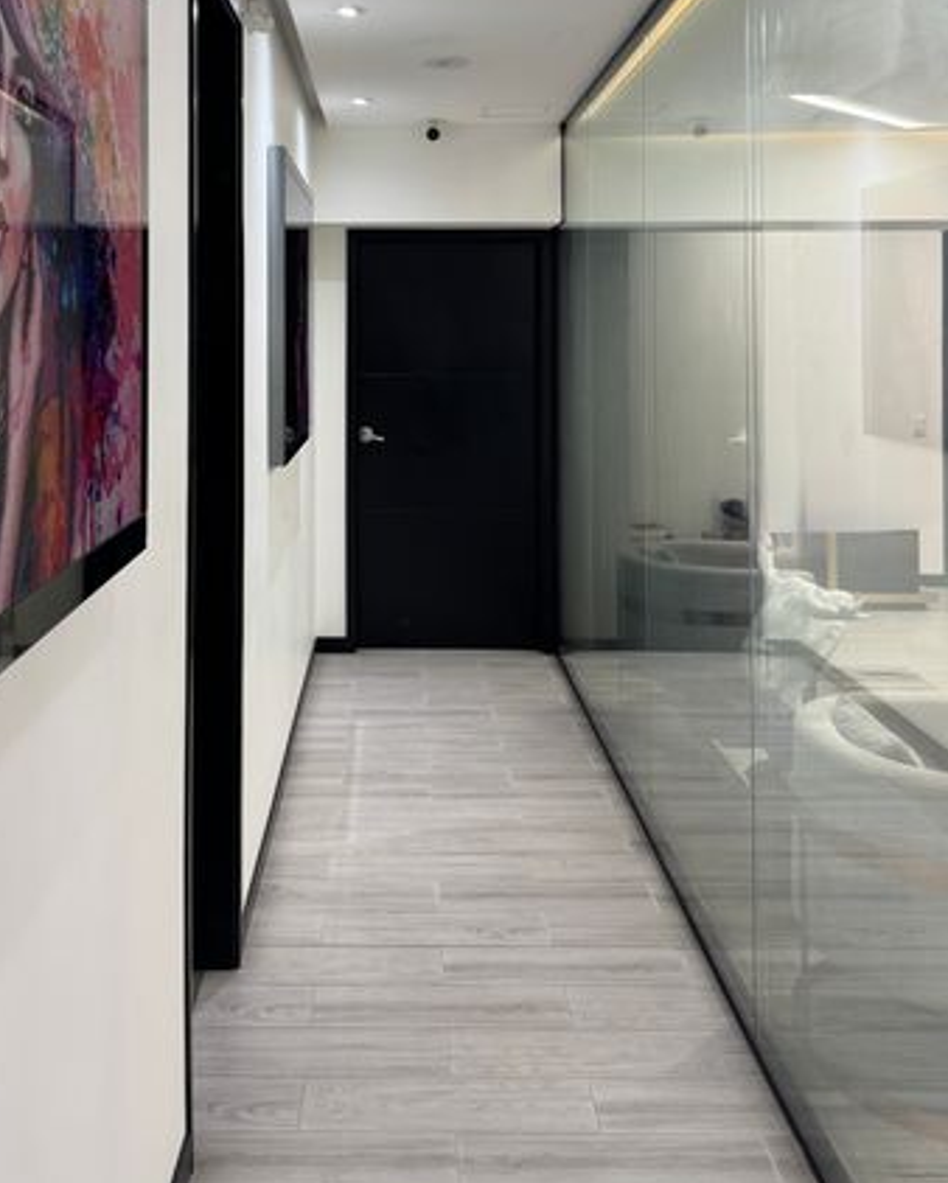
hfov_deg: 40.0
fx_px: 1297
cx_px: 370
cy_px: 315
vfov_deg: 47.5
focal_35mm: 37
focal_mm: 6.76
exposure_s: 1/120
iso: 160
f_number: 1.78
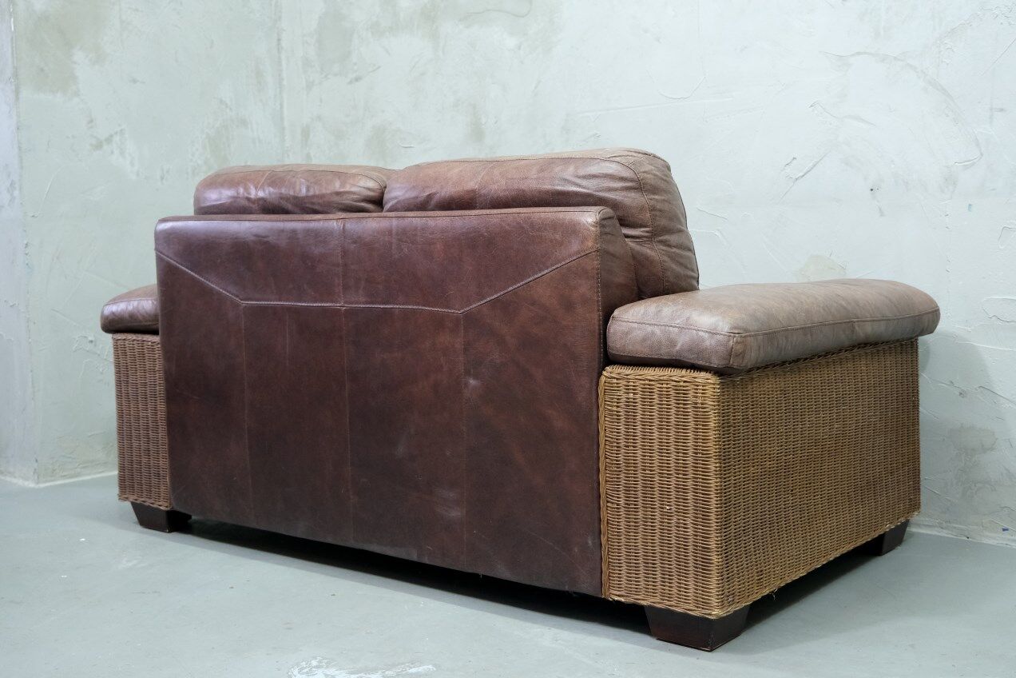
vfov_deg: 32.6
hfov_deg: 47.4
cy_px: 339
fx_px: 1157
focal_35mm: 41
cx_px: 508
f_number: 4
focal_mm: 27.5
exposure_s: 1/40
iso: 2500
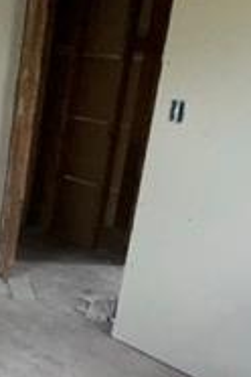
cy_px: 203
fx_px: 627
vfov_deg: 33.4
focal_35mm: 60
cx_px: -152
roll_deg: -2.9
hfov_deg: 19.1
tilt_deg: -15.3
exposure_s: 1/121
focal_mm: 2.22
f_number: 2.2
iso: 100
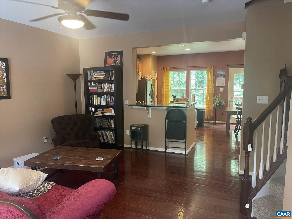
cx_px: 146
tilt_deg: -5.6
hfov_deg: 67.3
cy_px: 110
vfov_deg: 53.1
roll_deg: -1.1
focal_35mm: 26
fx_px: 219
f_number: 1.6
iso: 400
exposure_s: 1/40
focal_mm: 5.1
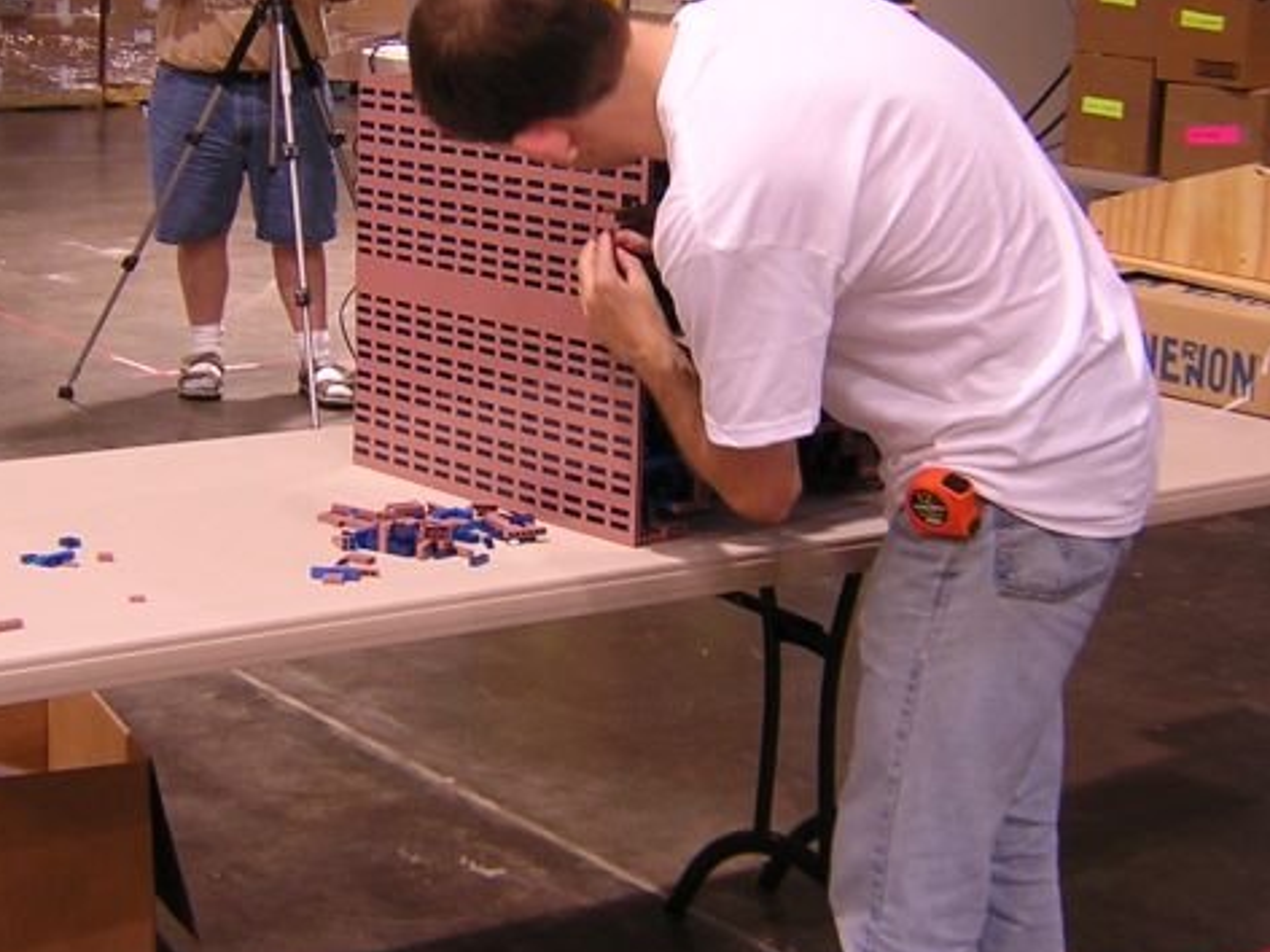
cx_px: 544
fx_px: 2238
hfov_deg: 31.6
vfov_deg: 23.9
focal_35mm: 61
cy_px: 325
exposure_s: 1/4.2
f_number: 2.6
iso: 100
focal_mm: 4.7
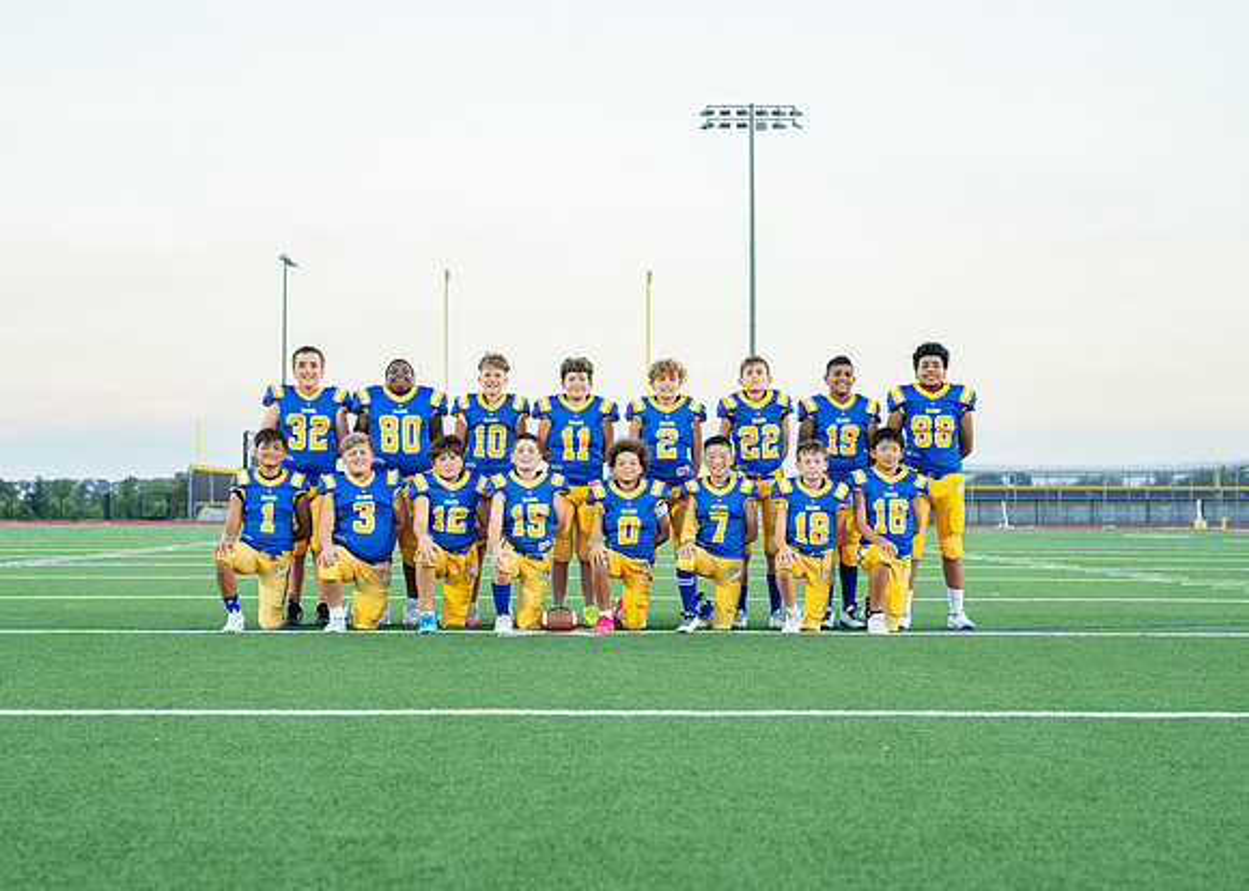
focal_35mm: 61
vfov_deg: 23.2
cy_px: 510
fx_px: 2165
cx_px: 600
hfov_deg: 32.2
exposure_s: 1/320
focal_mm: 50
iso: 800
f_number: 2.8
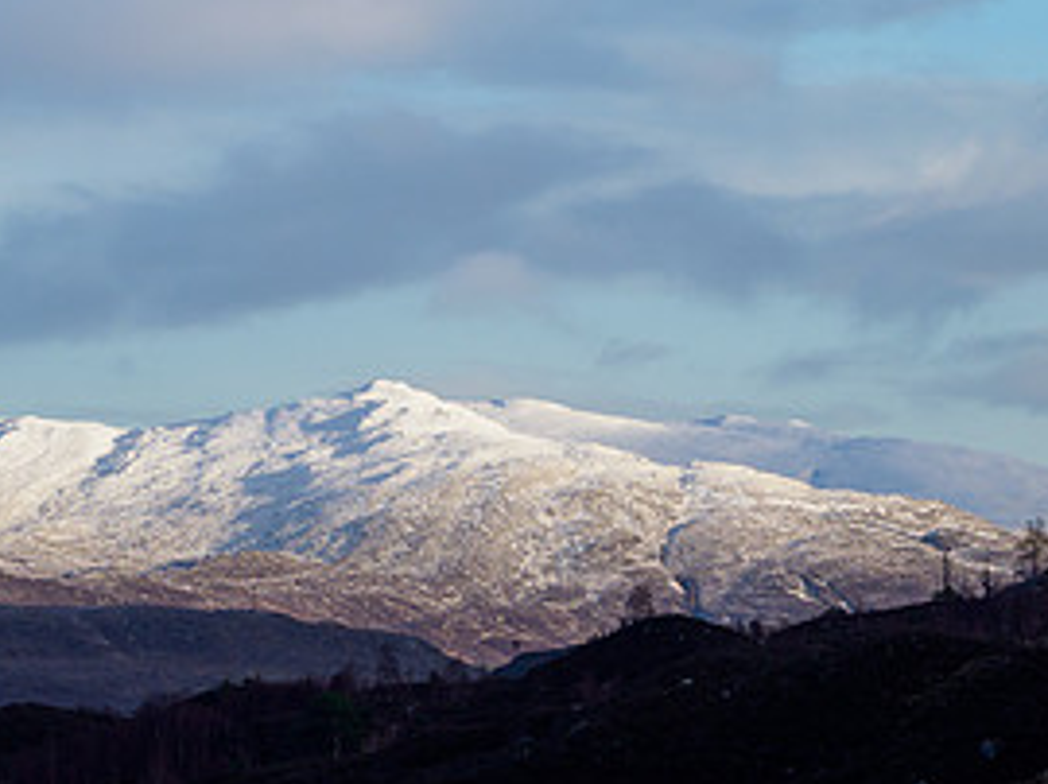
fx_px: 9105
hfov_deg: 6.6
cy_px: 587
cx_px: 206
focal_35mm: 301
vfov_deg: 4.9
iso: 200
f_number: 7.1
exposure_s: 1/320
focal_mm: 70
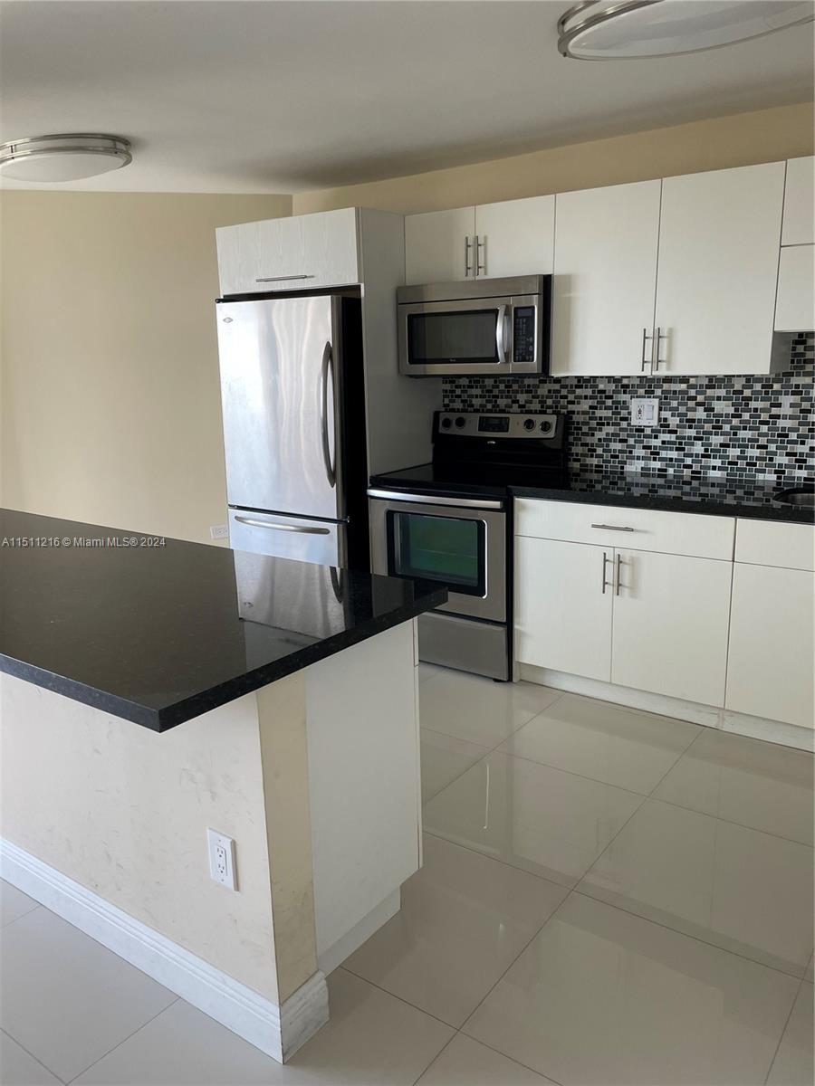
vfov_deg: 67.3
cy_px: 543
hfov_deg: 53.1
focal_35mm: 26
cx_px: 408
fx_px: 816
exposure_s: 1/121
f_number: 1.6
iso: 100
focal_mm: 4.2
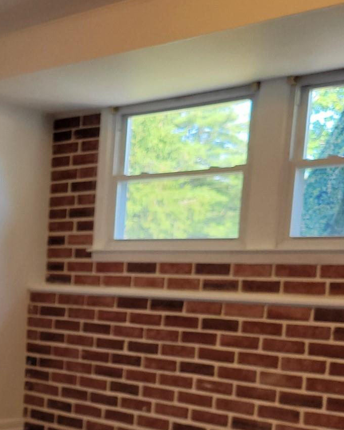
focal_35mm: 61
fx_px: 776
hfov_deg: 23.4
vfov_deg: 29.9
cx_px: -40
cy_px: 368
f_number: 1.8
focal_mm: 5.4
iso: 100
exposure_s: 1/120
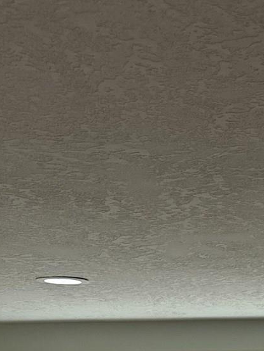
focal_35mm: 100
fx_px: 1016
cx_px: 441
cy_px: 626
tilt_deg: -9.6
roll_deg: +0.1
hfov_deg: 13.6
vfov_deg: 16.5
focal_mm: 6.86
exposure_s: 1/486
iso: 80
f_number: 1.78
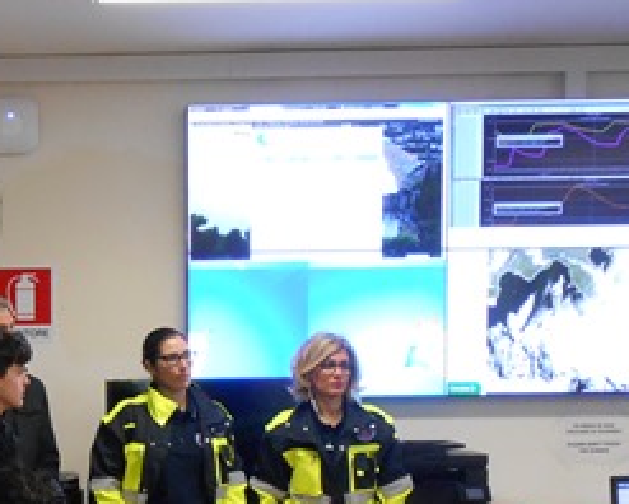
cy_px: 489
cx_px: 5
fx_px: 1602
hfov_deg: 21.5
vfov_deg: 17.5
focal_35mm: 86
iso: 400
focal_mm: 6
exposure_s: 1/30
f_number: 3.9
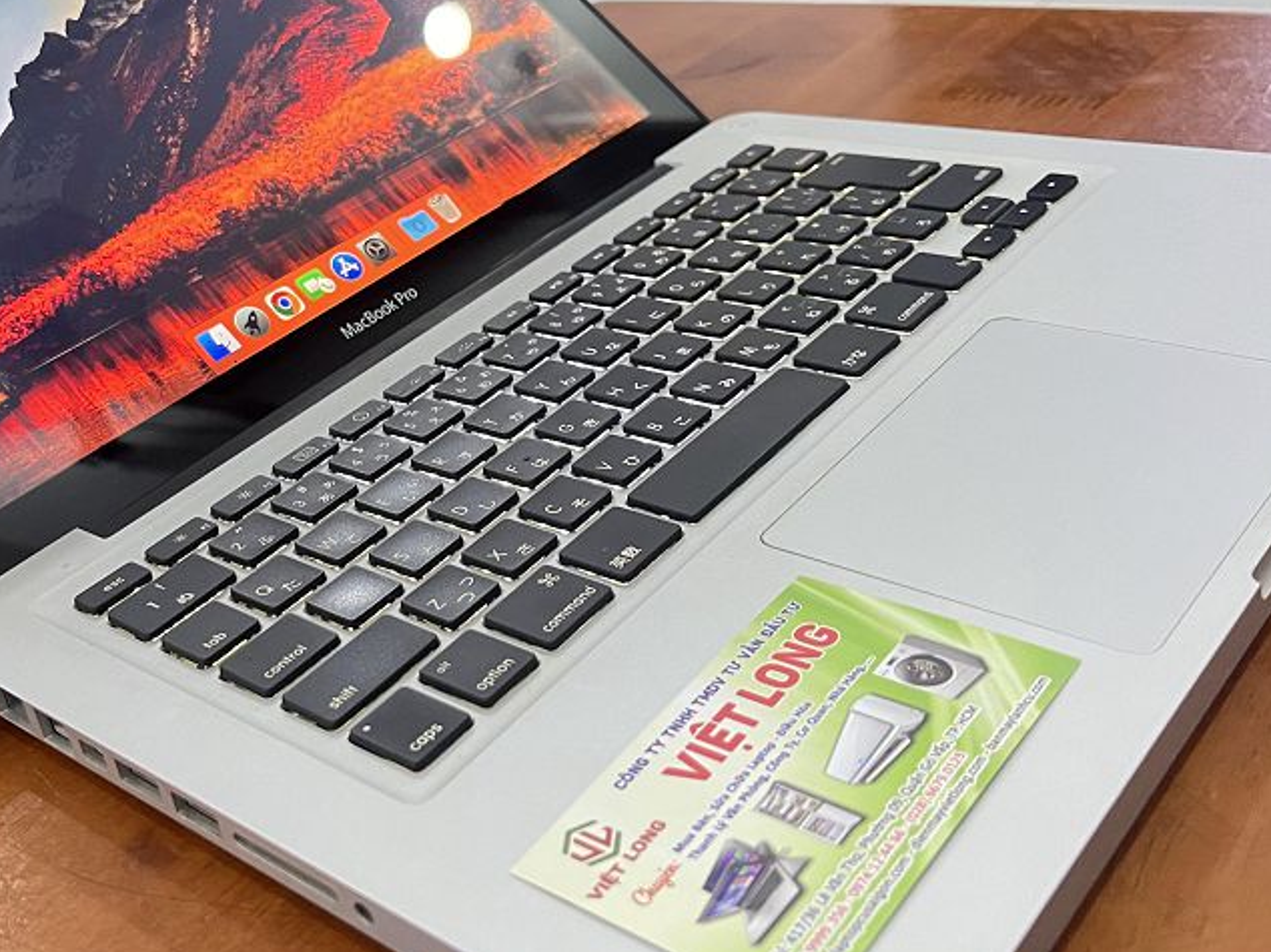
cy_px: 371
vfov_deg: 34.2
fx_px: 1542
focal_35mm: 42
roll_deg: +10.8
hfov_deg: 44.0
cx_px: 397
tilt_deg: -26.8
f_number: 1.6
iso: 400
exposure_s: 1/50
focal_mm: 5.1
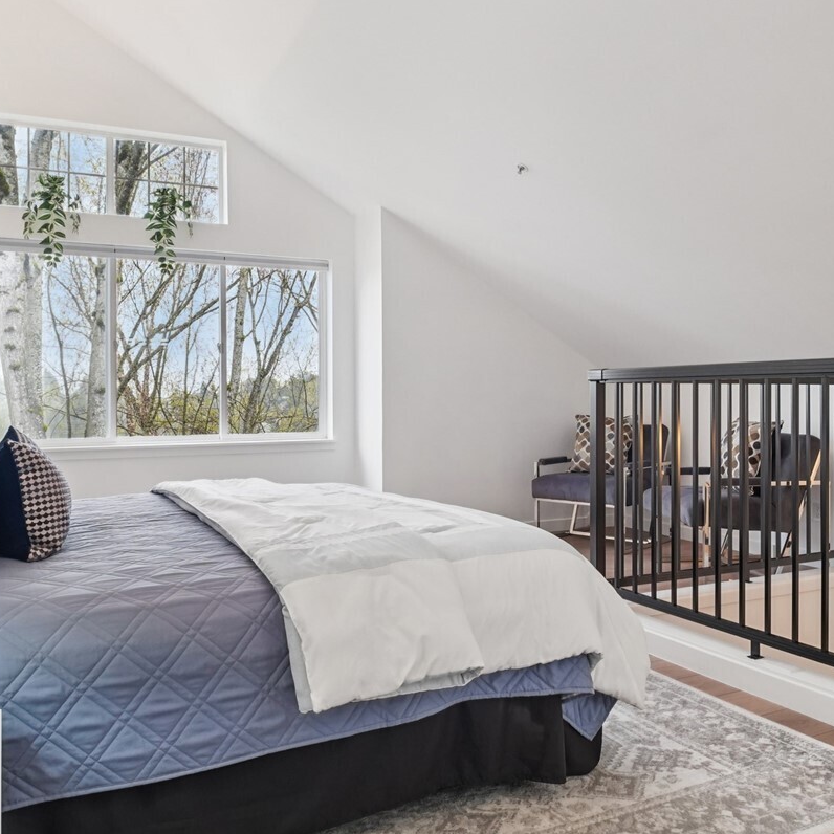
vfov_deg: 55.6
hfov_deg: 55.6
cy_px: 405
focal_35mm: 29
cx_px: 421
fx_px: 790
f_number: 8
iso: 1600
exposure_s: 1/60
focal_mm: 16
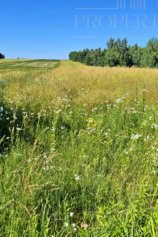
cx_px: 100
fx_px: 165
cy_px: 82
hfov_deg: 50.7
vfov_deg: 69.7
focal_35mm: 25
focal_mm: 2.2
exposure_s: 1/2456
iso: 50
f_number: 2.2
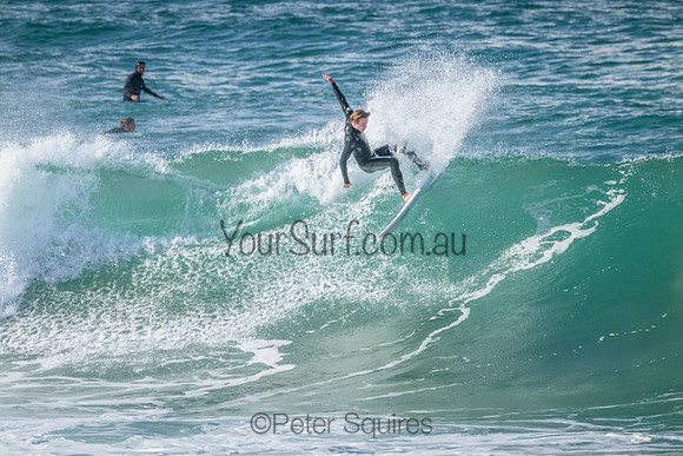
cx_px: 342
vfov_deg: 1.7
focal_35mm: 800
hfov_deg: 2.6
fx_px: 15181
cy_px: 228
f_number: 11
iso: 2500
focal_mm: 800
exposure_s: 1/1600
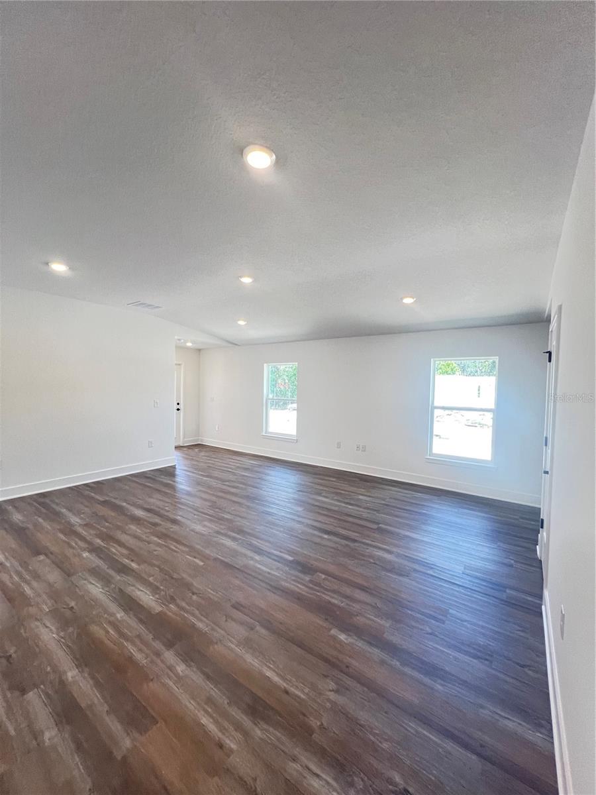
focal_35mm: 13
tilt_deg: -0.9
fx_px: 298
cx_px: 298
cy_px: 398
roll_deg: -1.8
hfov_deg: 89.9
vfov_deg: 106.2
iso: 200
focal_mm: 1.57
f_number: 1.8
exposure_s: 1/120
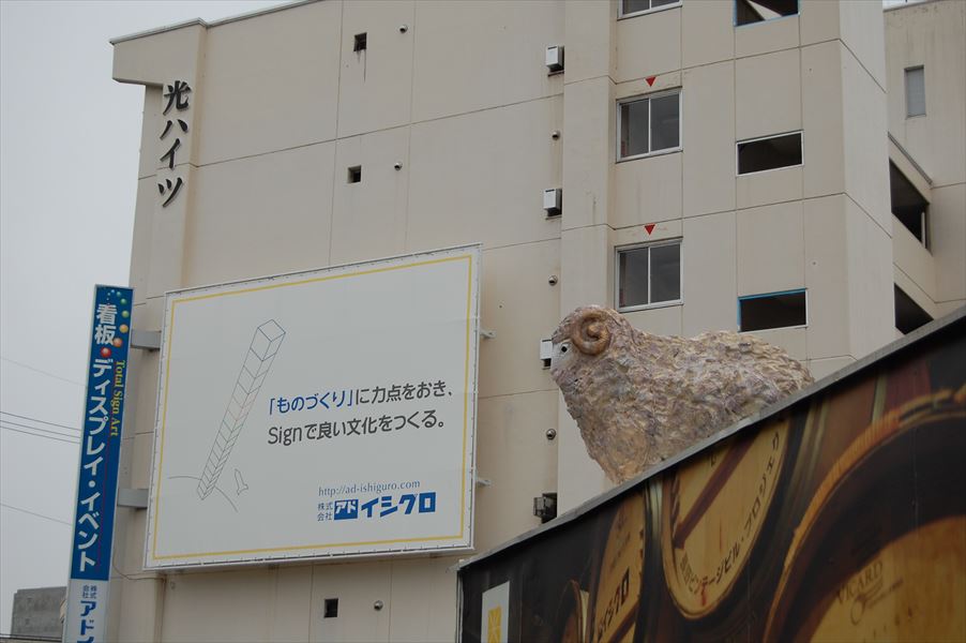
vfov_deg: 20.1
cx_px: 483
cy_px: 322
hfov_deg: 29.9
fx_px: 1810
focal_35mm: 68
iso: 200
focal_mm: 45
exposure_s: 1/200
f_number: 7.1
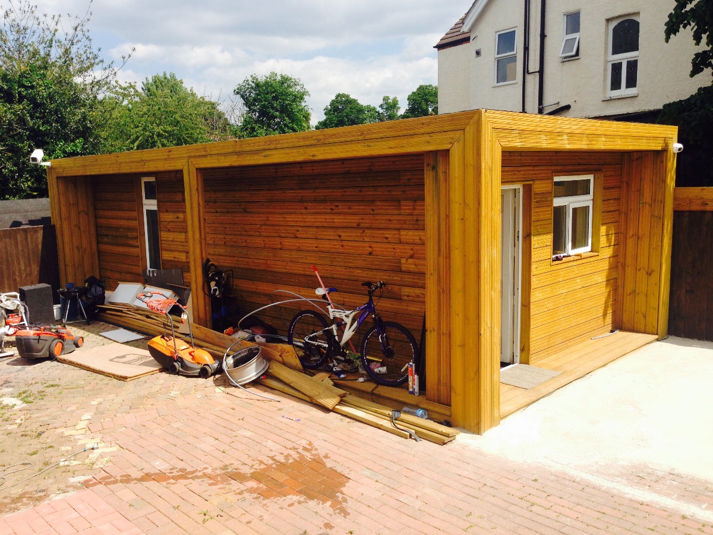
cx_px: 356
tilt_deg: -7.4
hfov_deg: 55.4
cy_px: 268
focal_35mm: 33
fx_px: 680
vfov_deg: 42.9
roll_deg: +0.2
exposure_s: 1/1355
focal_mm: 4.12
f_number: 2.4
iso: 50
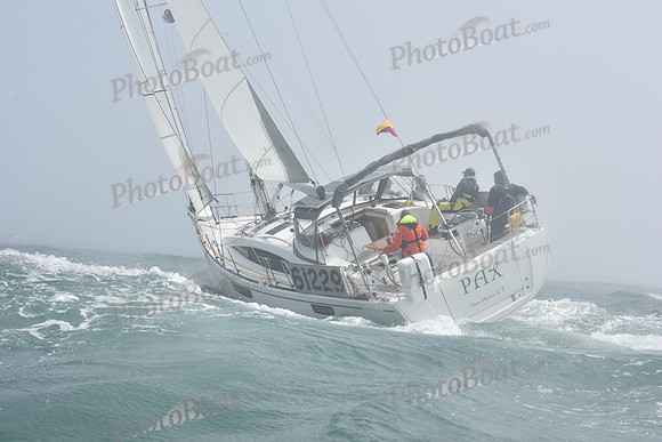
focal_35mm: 75
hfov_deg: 27.0
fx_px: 1379
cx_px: 331
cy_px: 221
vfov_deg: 18.2
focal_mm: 75
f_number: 11
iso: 320
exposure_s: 1/800
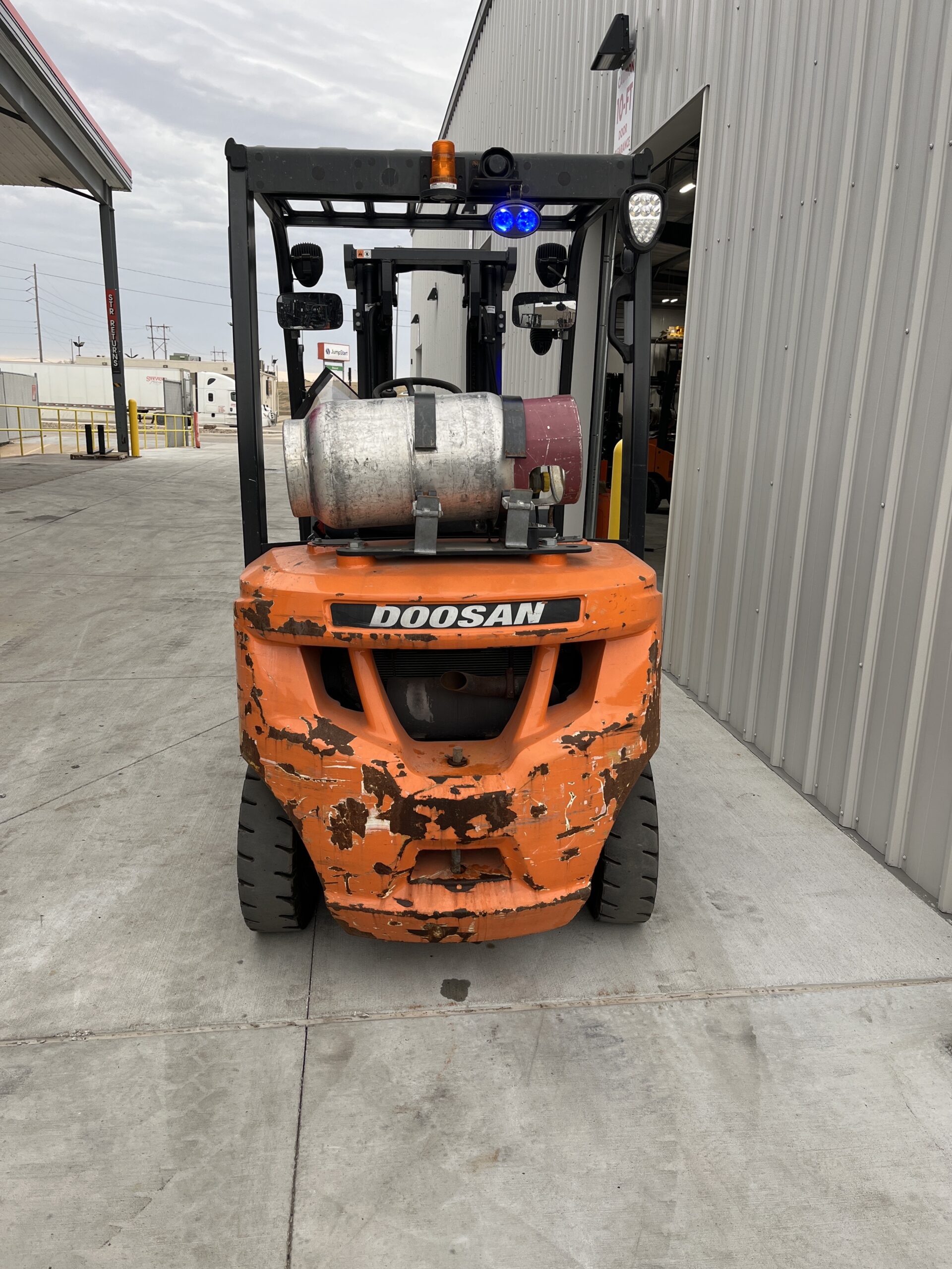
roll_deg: -1.3
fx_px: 953
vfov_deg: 67.3
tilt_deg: -14.3
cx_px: 476
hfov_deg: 53.1
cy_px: 634
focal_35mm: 26
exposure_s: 1/319
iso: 50
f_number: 1.6
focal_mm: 5.1
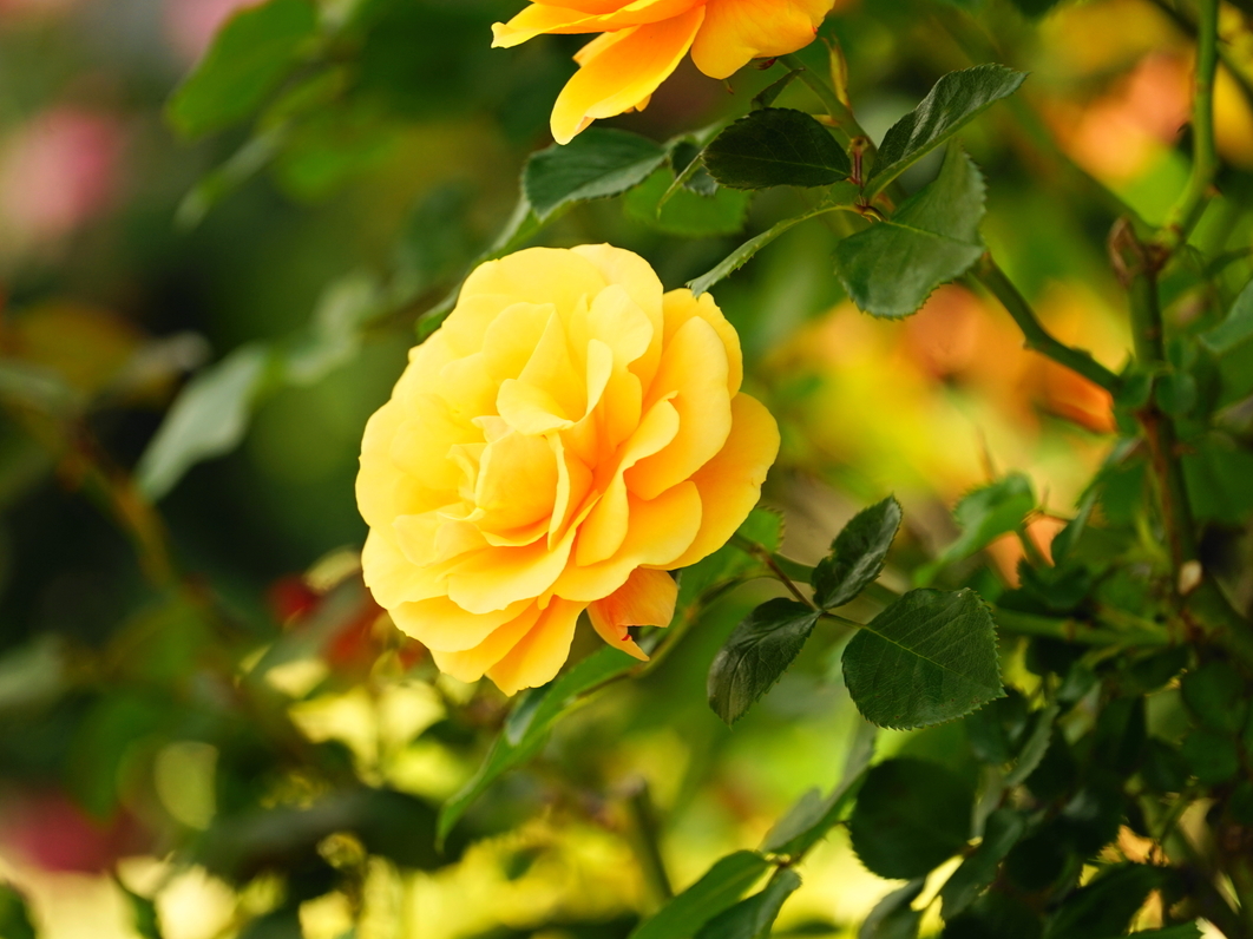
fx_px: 11798
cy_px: 471
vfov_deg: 4.6
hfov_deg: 6.1
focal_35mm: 326
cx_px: 547
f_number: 5.6
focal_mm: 300
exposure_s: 1/320
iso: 250
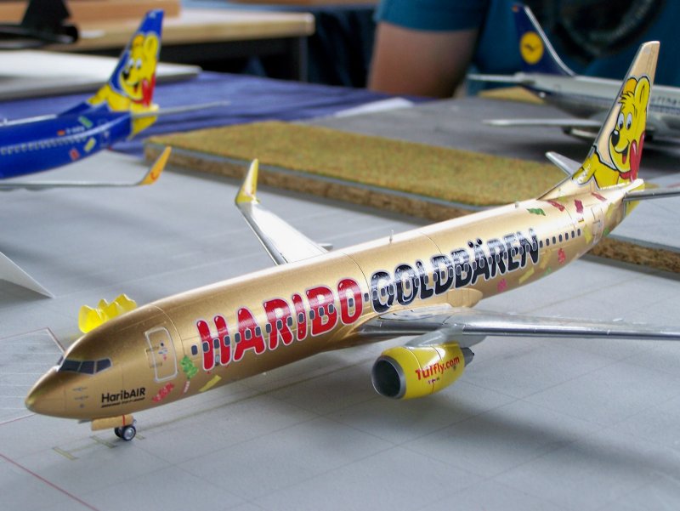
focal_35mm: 67
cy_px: 256
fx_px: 1317
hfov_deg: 29.0
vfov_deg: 22.0
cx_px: 340
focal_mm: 11.1
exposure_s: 1/20
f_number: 3.2
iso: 100
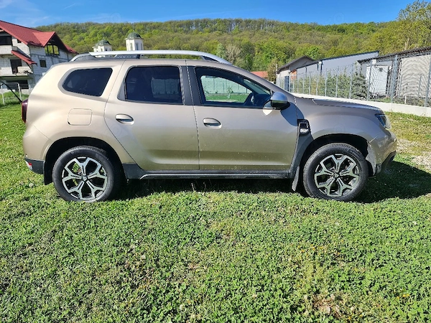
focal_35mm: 25
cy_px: 162
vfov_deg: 54.9
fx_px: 311
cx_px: 216
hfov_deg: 69.4
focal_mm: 7
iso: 50
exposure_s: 1/769
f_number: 1.8
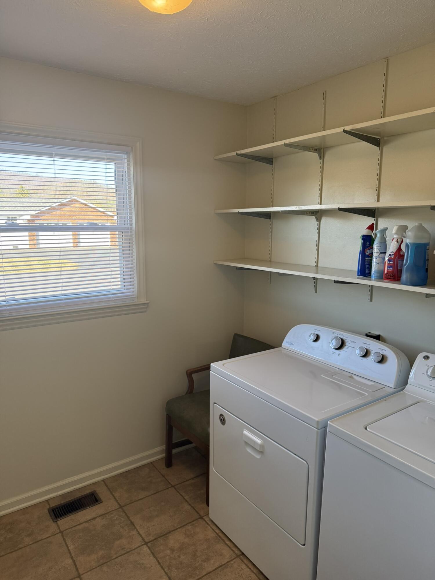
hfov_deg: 56.8
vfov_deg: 71.6
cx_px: 218
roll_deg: -0.1
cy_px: 290
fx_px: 402
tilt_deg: -7.0
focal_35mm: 24
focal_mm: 6.76
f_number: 1.78
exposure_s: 1/132
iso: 200
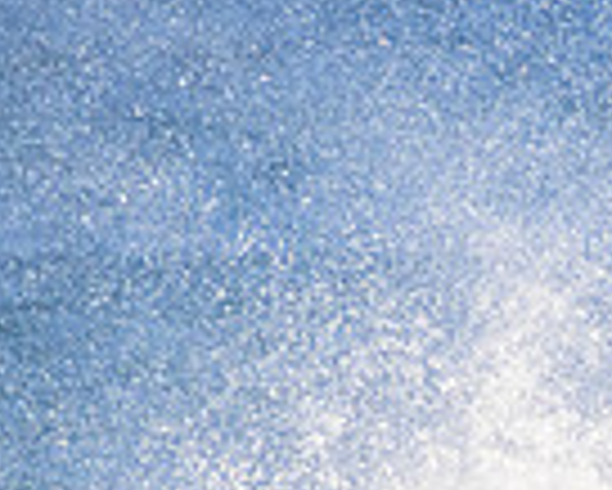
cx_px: 1156
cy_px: 771
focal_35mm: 3201
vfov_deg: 0.5
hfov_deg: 0.6
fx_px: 58021
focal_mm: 800
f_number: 11
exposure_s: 1/2000
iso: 2500
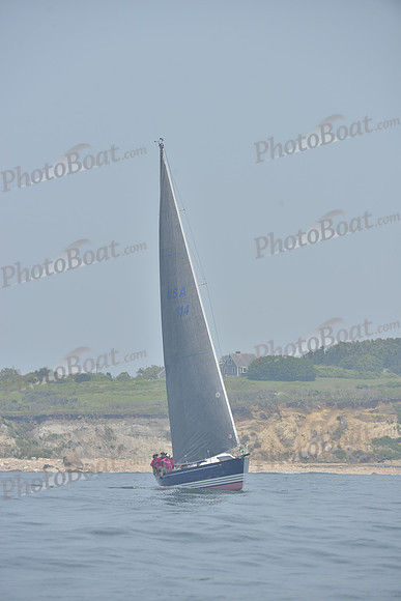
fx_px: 4341
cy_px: 300
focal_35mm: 260
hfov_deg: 5.3
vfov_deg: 7.9
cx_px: 200
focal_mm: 260
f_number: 8
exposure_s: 1/1000
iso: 280
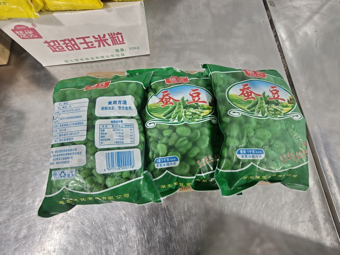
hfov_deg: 98.2
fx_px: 147
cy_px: 128
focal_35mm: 15
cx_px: 170
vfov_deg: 81.7
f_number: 2
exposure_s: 1/63
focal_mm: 2.3
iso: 8000
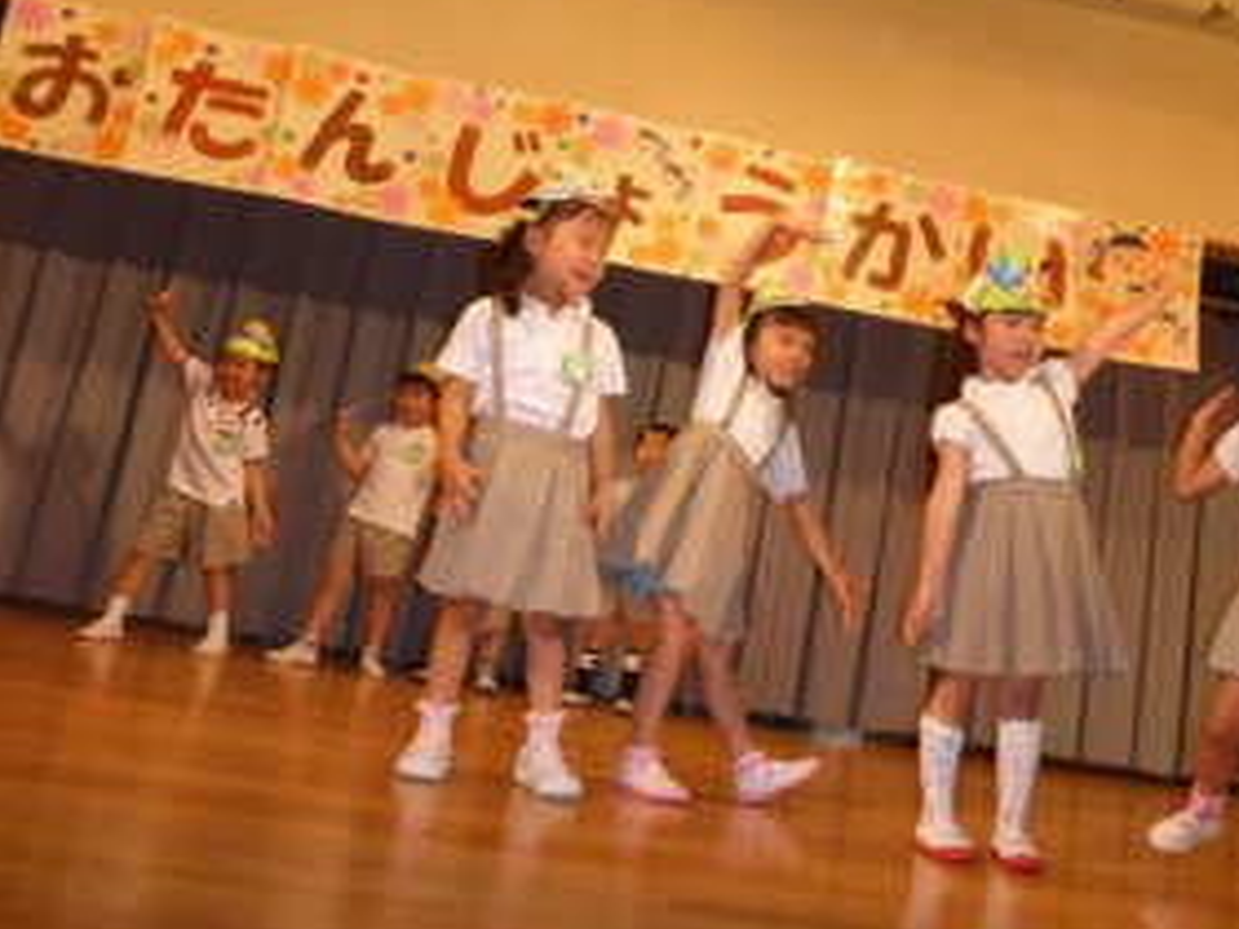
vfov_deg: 40.5
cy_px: 376
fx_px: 1253
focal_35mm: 35
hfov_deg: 52.1
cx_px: 770
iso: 250
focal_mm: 4.9
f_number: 3.3
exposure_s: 1/60
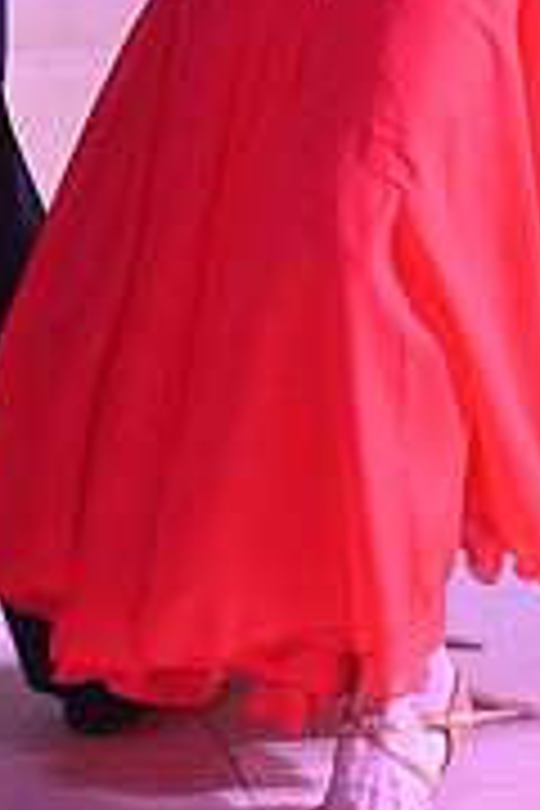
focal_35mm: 297
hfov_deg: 4.6
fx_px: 6682
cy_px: -306
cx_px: 236
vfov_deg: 6.9
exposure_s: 1/320
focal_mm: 92
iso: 5000
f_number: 8
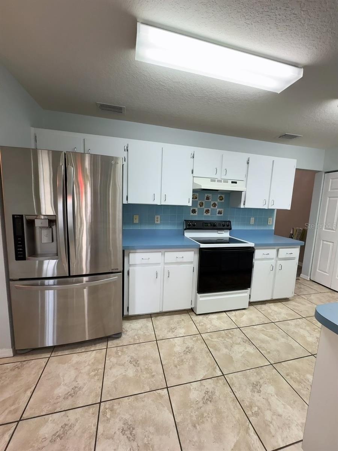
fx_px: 182
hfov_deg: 85.7
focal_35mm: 14
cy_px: 226
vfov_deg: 102.1
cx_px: 169
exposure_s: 1/120
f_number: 2.2
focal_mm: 2.22
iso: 200
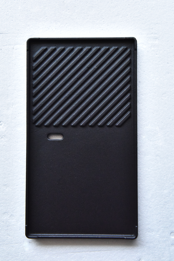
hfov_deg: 35.1
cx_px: 87
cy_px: 130
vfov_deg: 50.7
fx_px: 275
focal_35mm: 38
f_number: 14
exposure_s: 1/1250
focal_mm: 38
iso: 10000
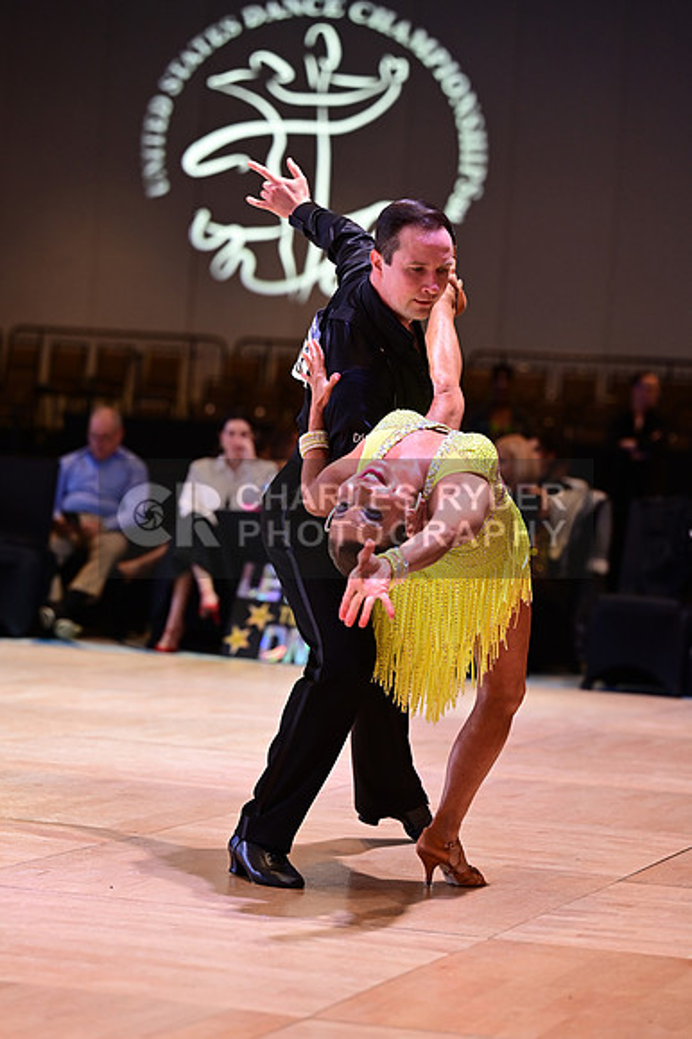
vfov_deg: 18.6
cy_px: 520
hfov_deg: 12.4
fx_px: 3175
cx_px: 346
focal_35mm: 110
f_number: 3.5
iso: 1600
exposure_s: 1/250
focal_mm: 110
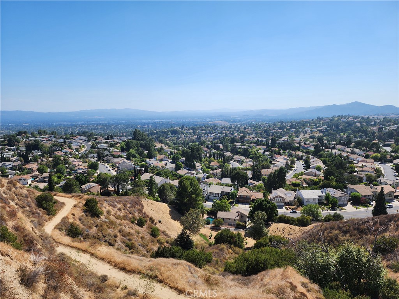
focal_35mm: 23
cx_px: 200
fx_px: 265
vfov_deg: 58.9
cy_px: 150
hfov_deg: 73.9
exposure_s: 1/1321
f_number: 1.8
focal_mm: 6.4
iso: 12
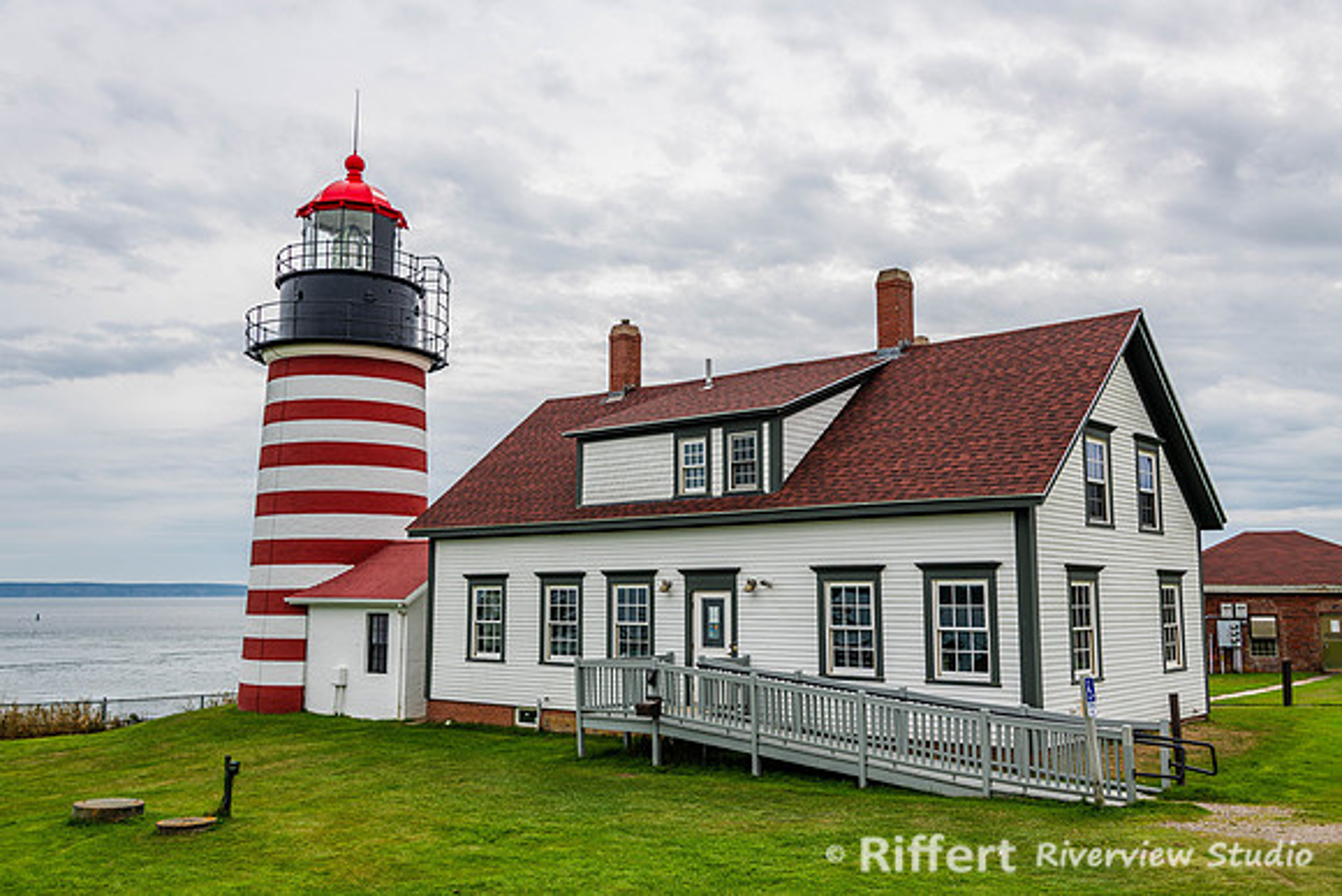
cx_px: 671
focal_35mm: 32
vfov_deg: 41.1
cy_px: 448
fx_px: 1193
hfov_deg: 58.7
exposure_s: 1/250
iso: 64
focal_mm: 32
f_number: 8
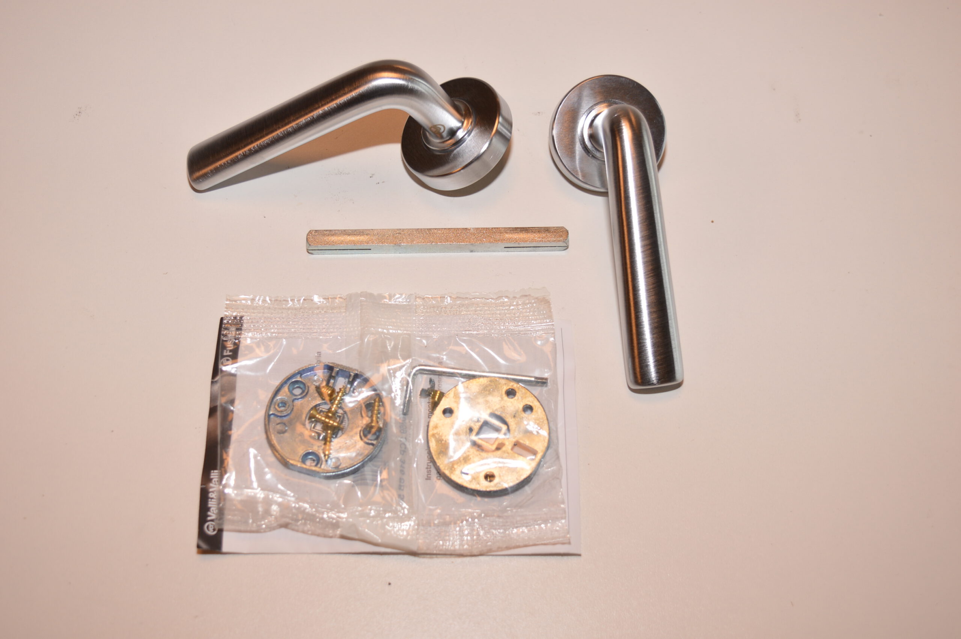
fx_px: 1200
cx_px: 480
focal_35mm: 45
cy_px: 320
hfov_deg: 43.6
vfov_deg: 29.8
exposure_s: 1/100
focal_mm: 30
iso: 160
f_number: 5.6
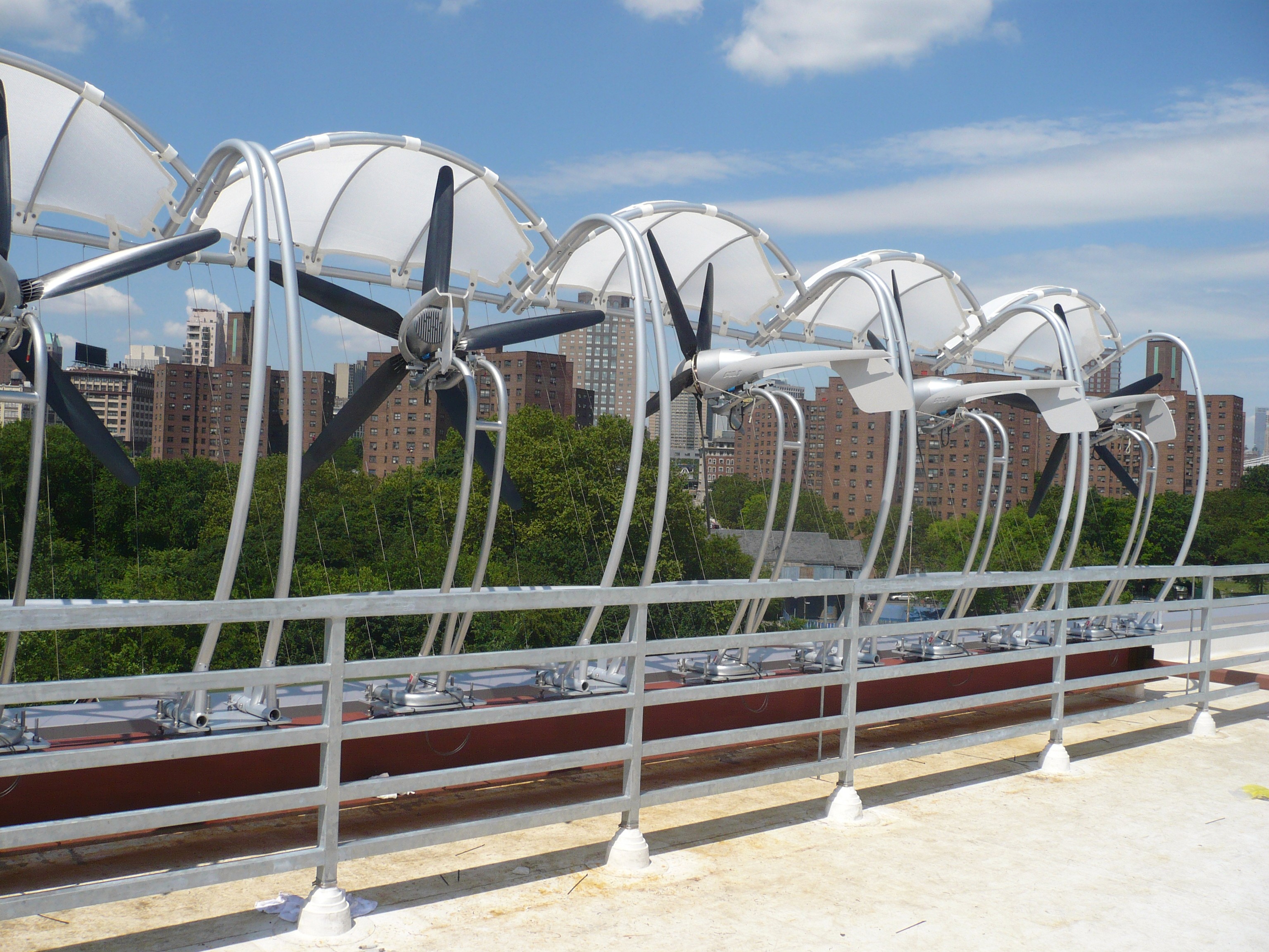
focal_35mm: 35
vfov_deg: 40.7
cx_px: 634
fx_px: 1283
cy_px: 476
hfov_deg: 52.6
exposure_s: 1/320
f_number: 8
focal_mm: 5.8
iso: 100
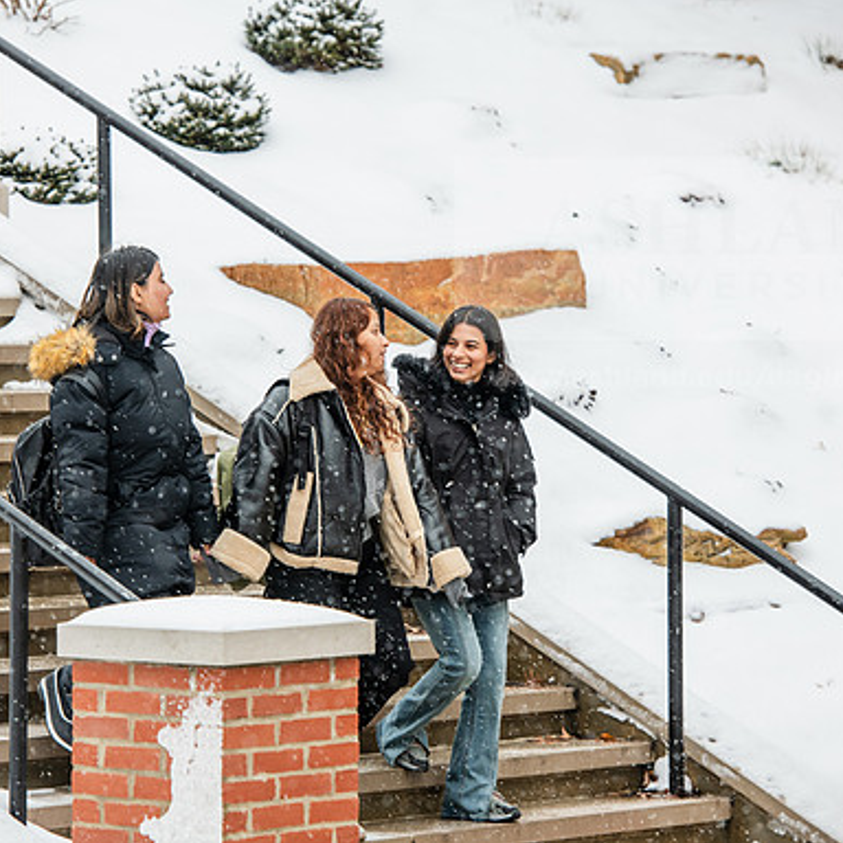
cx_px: 389
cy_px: 423
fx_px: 5125
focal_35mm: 186
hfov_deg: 9.4
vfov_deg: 9.4
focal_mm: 145
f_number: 5
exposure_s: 1/200
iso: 400
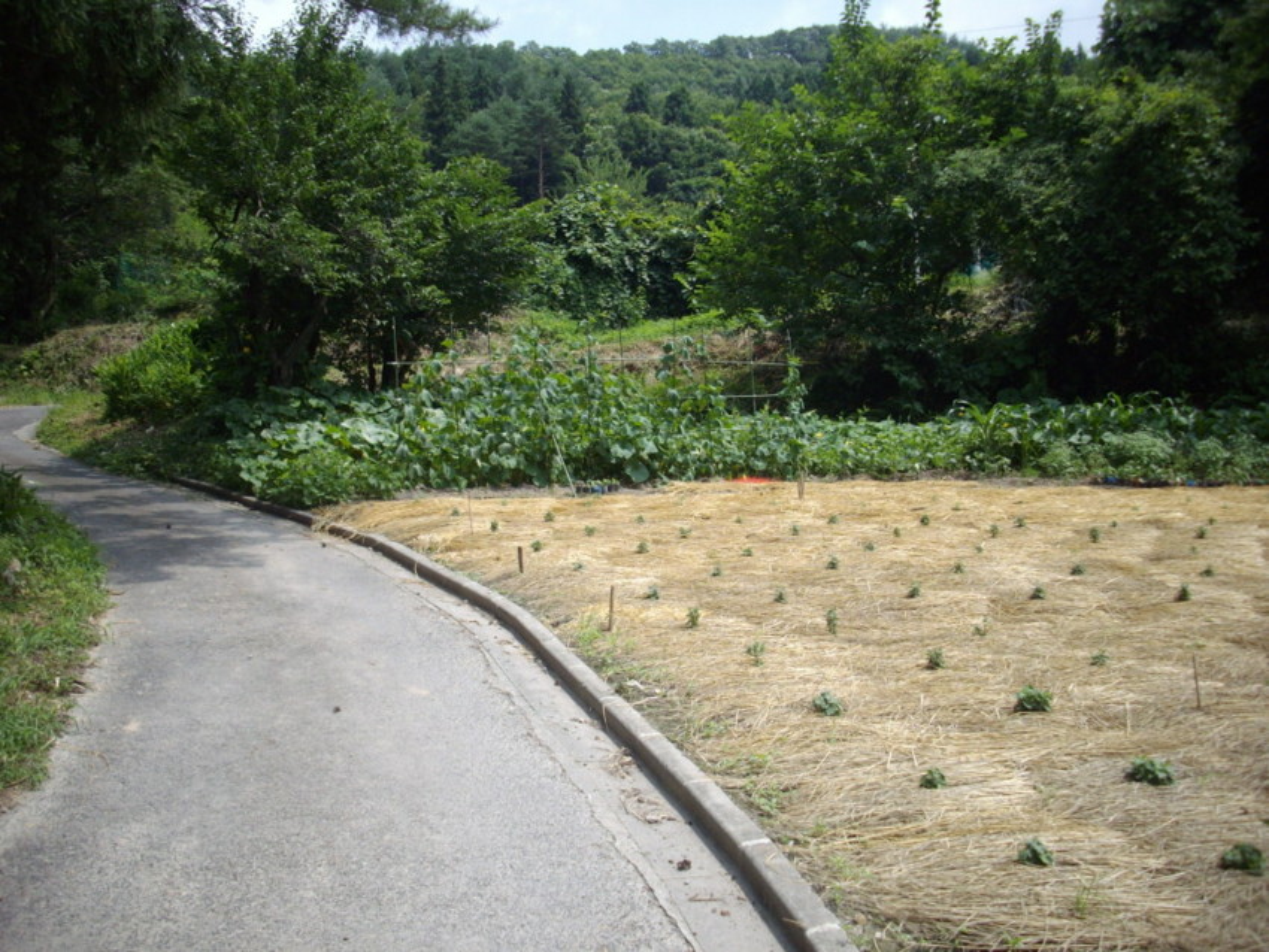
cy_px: 476
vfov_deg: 38.7
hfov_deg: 50.1
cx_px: 634
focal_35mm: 37
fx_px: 1357
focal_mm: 6.2
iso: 80
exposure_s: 1/200
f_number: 5.6
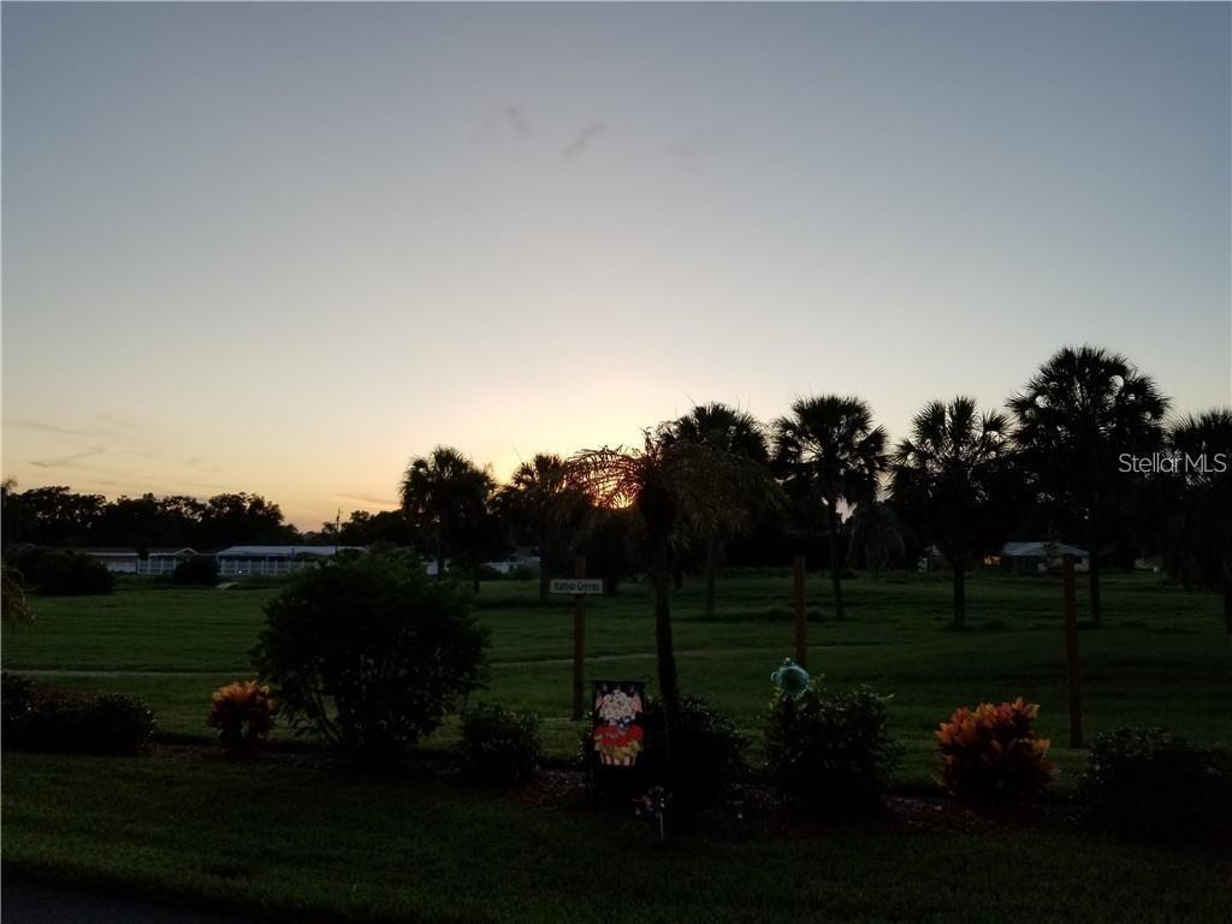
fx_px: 925
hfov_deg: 67.3
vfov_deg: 53.1
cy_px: 462
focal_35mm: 26
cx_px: 616
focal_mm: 4.3
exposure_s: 1/100
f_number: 1.7
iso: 80
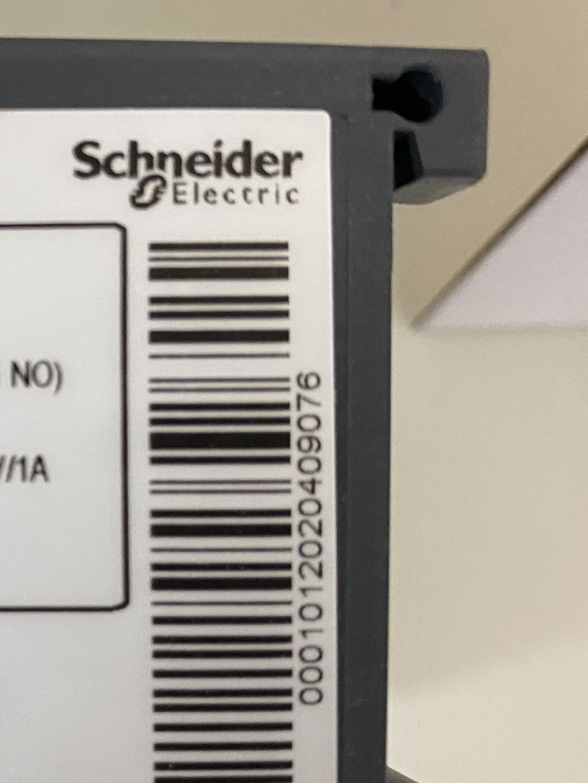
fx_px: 1336
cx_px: -194
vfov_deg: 32.6
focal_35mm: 59
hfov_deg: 22.1
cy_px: 459
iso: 320
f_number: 1.8
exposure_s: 1/60
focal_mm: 4.25
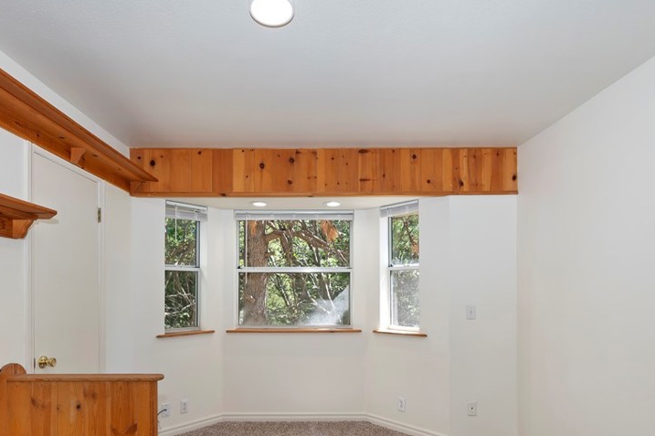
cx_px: 305
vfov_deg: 60.0
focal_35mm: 20
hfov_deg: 83.9
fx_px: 364
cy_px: 301
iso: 220
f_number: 8
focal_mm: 14
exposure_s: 1/20
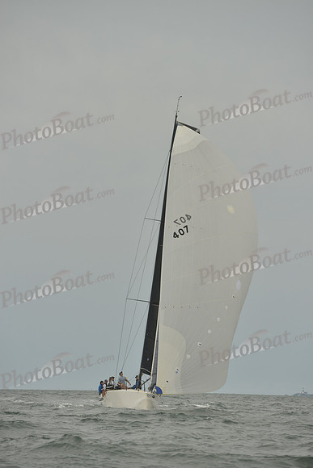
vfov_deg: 12.4
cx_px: 156
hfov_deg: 8.3
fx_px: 2150
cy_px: 234
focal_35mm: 165
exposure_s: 1/1250
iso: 400
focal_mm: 165
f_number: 6.3
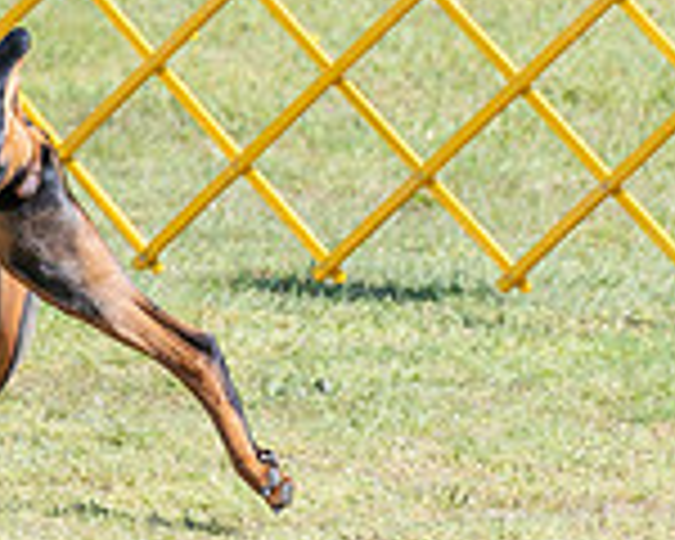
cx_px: -419
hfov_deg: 2.6
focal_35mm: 743
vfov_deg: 2.1
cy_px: -63
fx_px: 14843
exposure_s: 1/1250
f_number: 6.3
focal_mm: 176
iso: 500
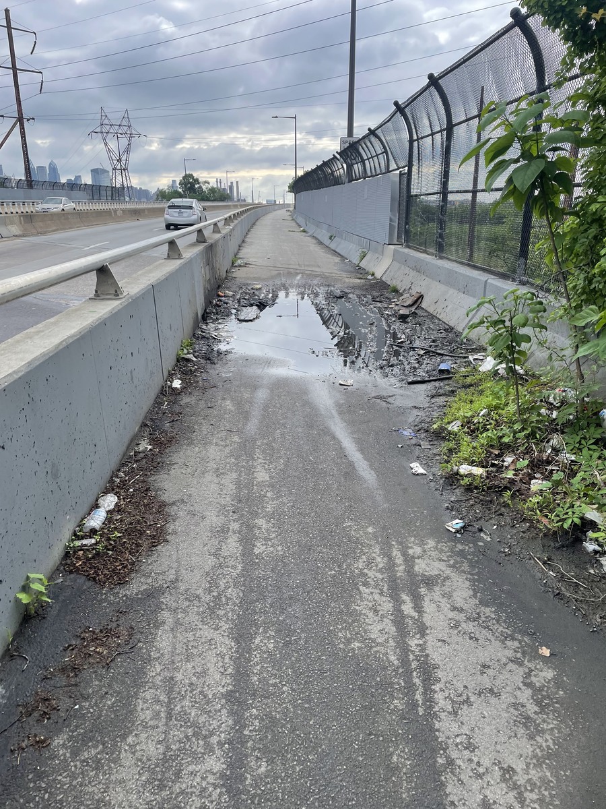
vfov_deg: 67.3
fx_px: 607
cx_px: 303
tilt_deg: -17.0
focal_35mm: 26
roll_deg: -2.9
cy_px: 404
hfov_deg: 53.1
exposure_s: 1/779
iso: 32
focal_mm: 4.2
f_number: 1.6
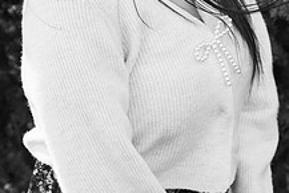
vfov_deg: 6.3
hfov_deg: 9.4
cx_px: 59
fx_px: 1759
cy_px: -26
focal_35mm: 219
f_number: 5.6
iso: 2000
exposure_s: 1/500
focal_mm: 82
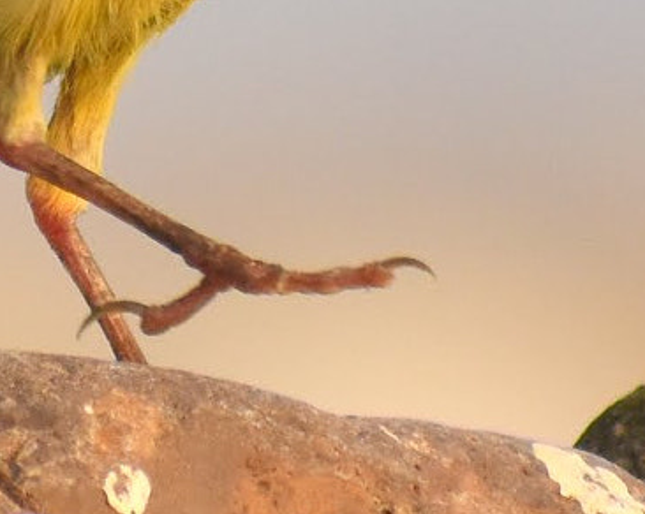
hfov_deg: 1.0
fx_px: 35259
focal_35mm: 1849
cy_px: -77
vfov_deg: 0.8
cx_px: -90
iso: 450
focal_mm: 300
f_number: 6.3
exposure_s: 1/1600
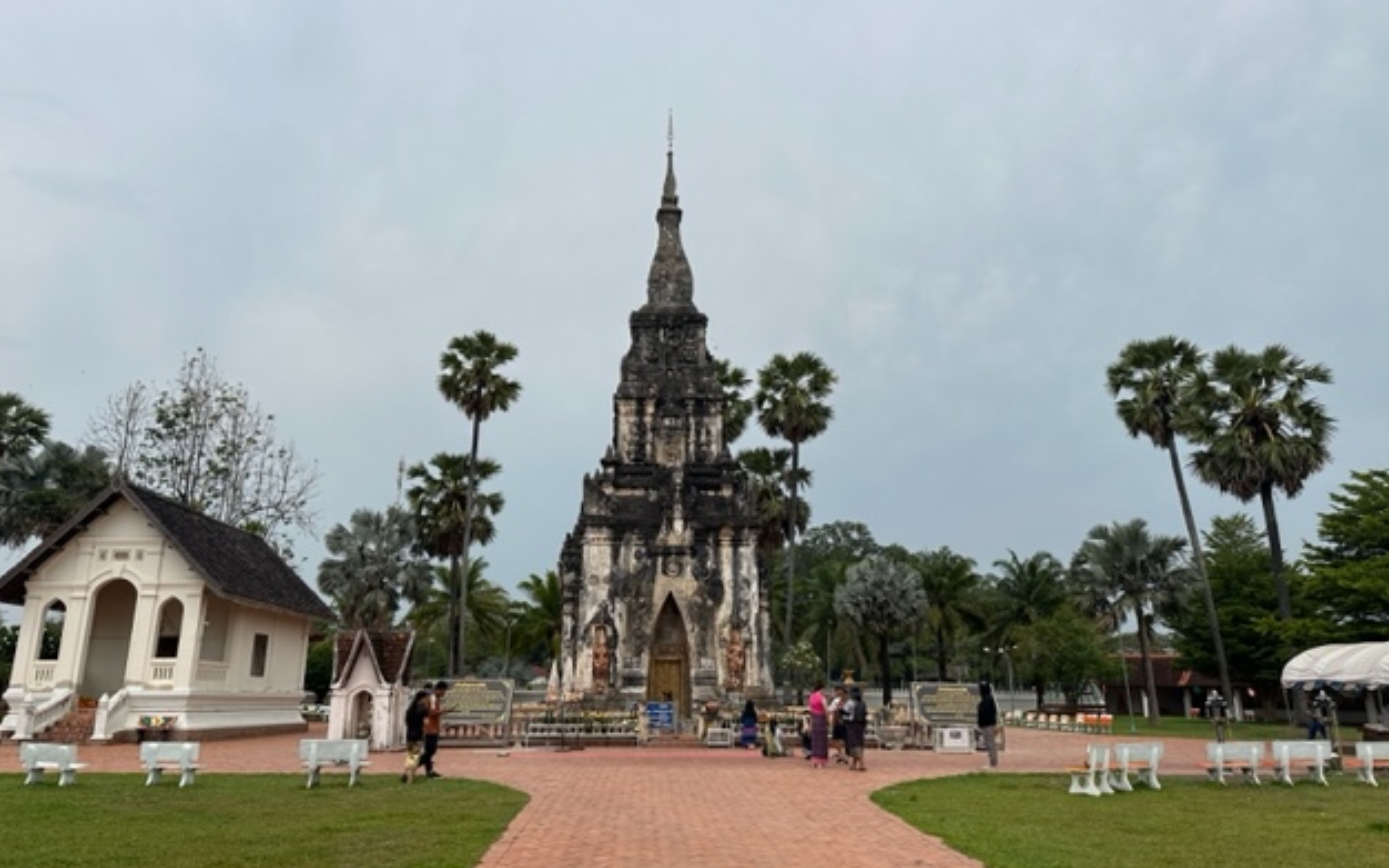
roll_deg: -0.3
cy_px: 402
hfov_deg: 70.4
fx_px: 984
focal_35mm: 26
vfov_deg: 47.5
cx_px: 706
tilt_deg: +15.9
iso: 80
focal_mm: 6.86
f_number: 1.78
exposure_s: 1/8929
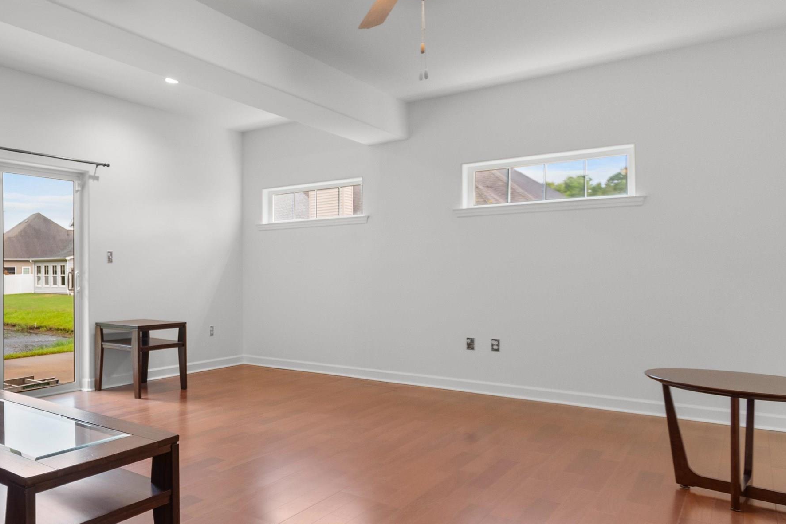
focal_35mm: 26
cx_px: 109
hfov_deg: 60.9
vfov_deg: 49.6
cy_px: 271
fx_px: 568
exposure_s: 2.5
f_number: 4.5
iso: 100
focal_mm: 10
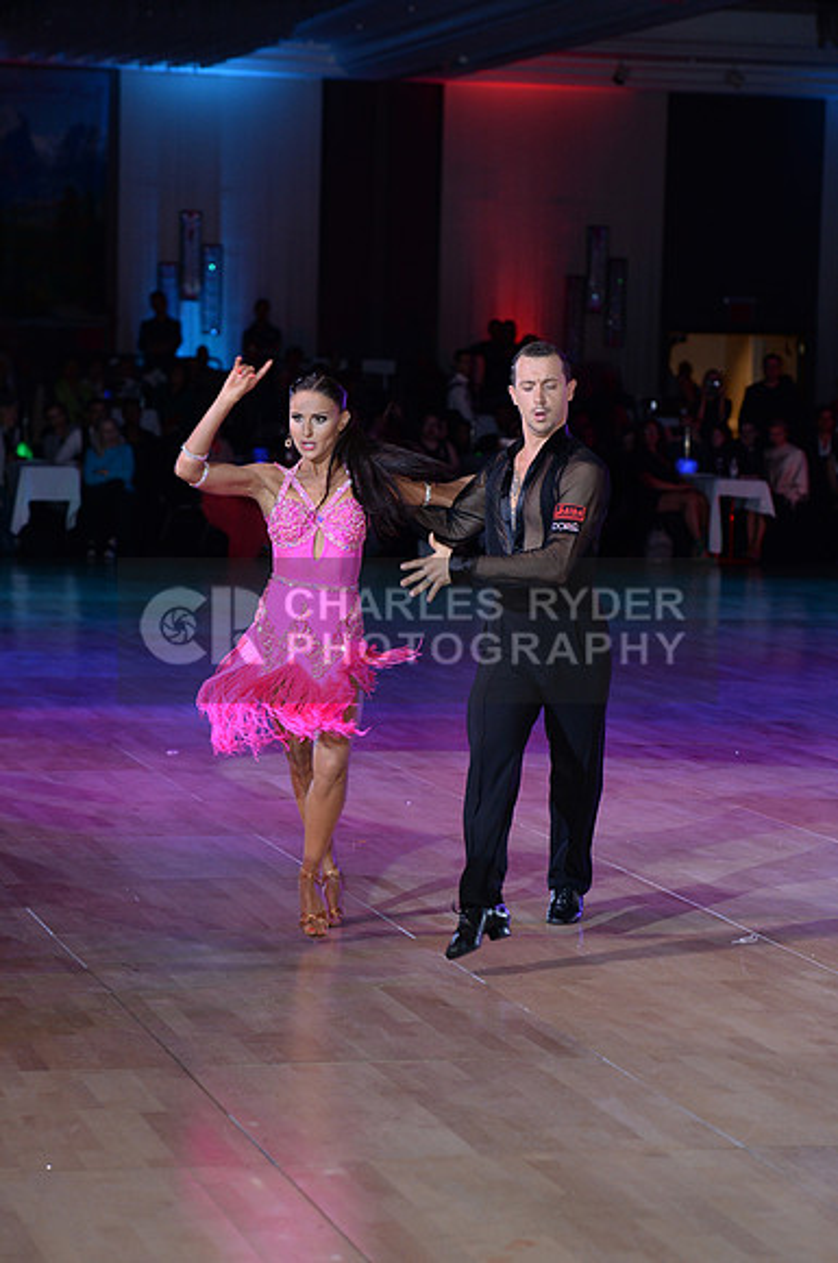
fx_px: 3922
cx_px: 419
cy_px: 632
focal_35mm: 112
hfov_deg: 12.2
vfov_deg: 18.3
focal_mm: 112
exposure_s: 1/250
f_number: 4.5
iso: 1600
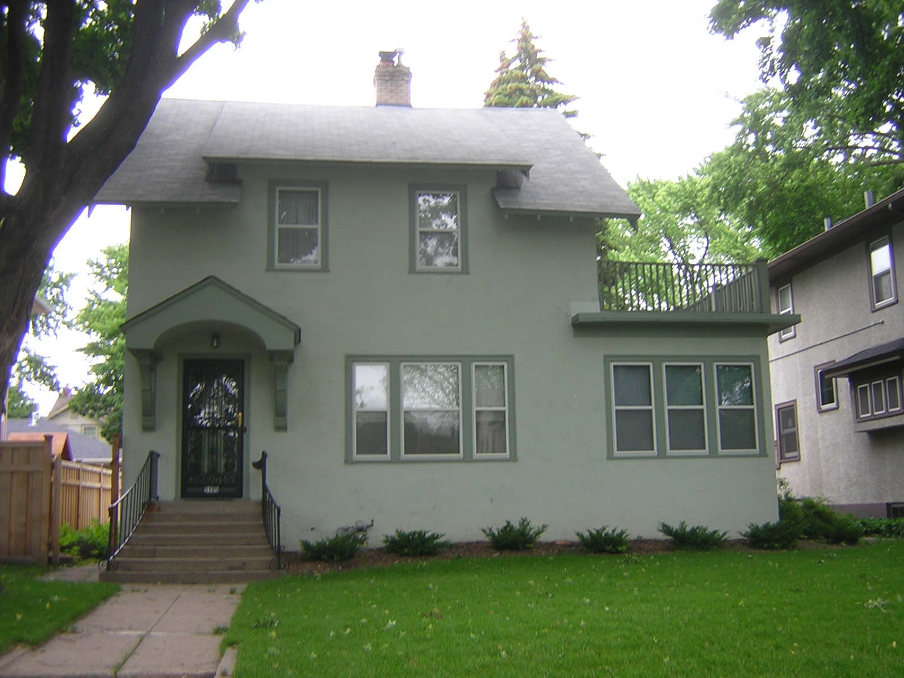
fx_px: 940
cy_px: 339
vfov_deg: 39.7
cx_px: 452
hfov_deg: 51.4
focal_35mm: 36
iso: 100
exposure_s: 1/40.6
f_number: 2.6
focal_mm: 4.7
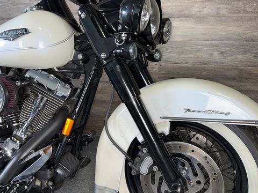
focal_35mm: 32
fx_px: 239
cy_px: 75
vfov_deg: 43.9
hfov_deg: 56.7
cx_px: 117
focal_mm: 6.76
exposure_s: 1/28
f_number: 1.78
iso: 64
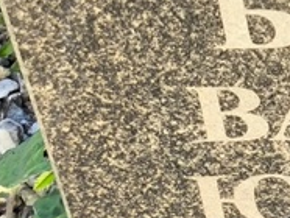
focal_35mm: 215
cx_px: 567
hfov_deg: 8.7
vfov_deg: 6.9
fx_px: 1804
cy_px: -70
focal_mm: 4.71
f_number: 1.7
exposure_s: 1/177
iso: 50
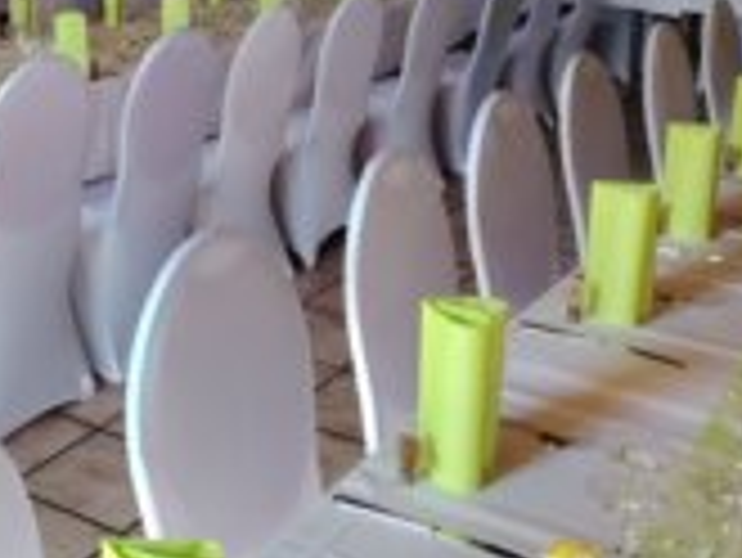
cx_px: 151
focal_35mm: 58
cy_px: 61
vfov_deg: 24.6
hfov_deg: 32.3
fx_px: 1244
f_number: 1.75
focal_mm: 5.25
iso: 391
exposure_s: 1/100
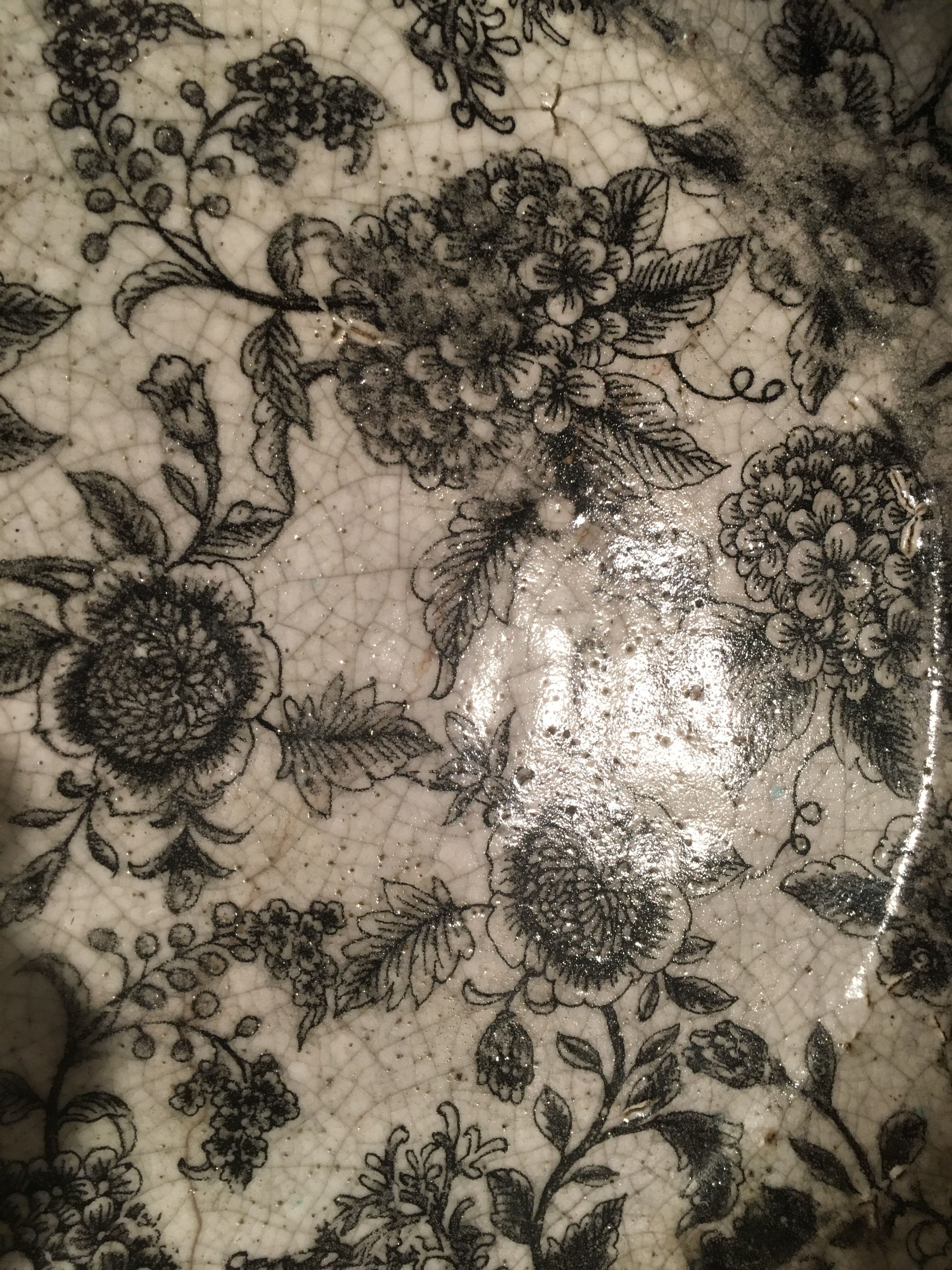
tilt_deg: -9.7
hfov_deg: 48.2
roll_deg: -11.4
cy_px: 635
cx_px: 476
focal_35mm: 29
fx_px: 1063
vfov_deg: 61.7
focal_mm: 4.15
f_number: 2.2
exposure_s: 1/33
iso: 160
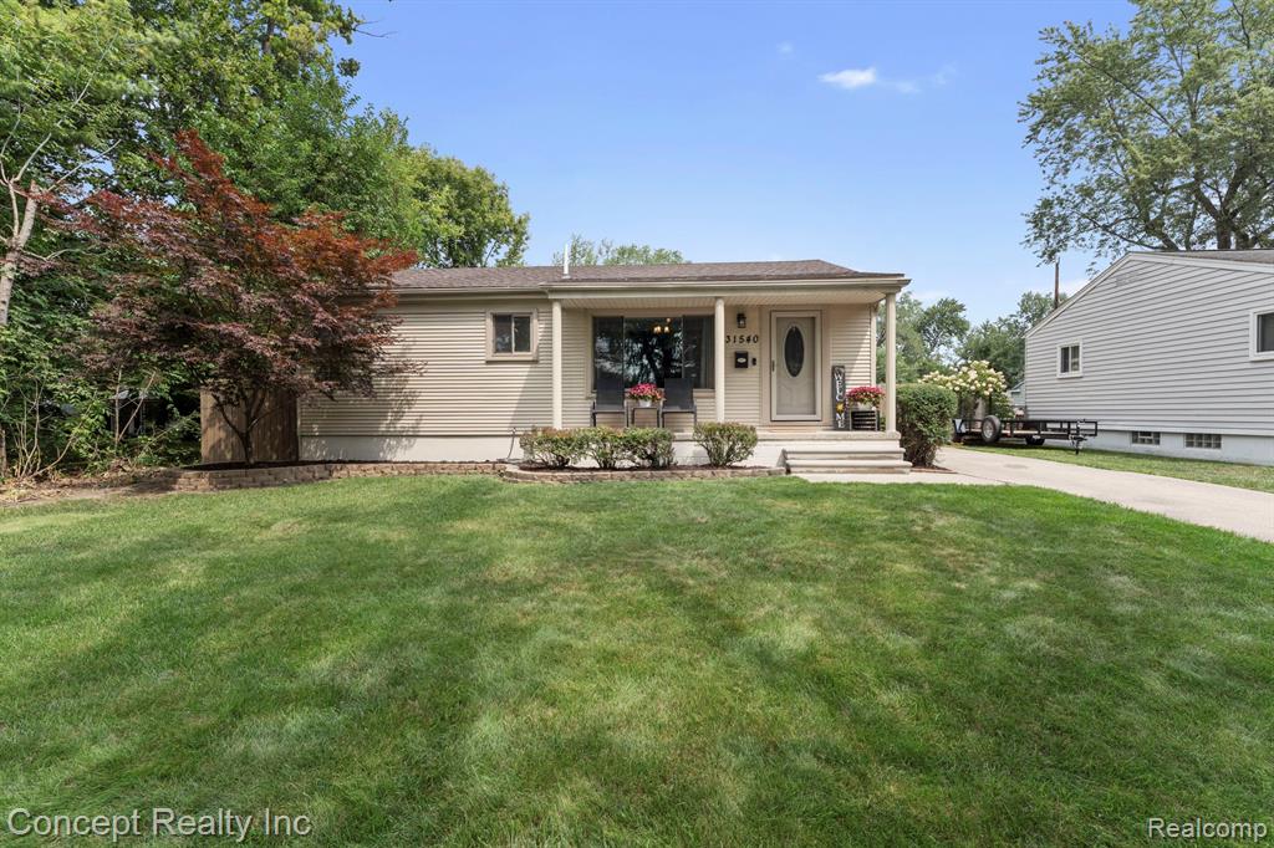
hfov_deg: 97.1
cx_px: 637
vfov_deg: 74.1
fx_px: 562
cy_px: 424
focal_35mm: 16
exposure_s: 1/640
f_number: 8
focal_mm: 15.9
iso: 500
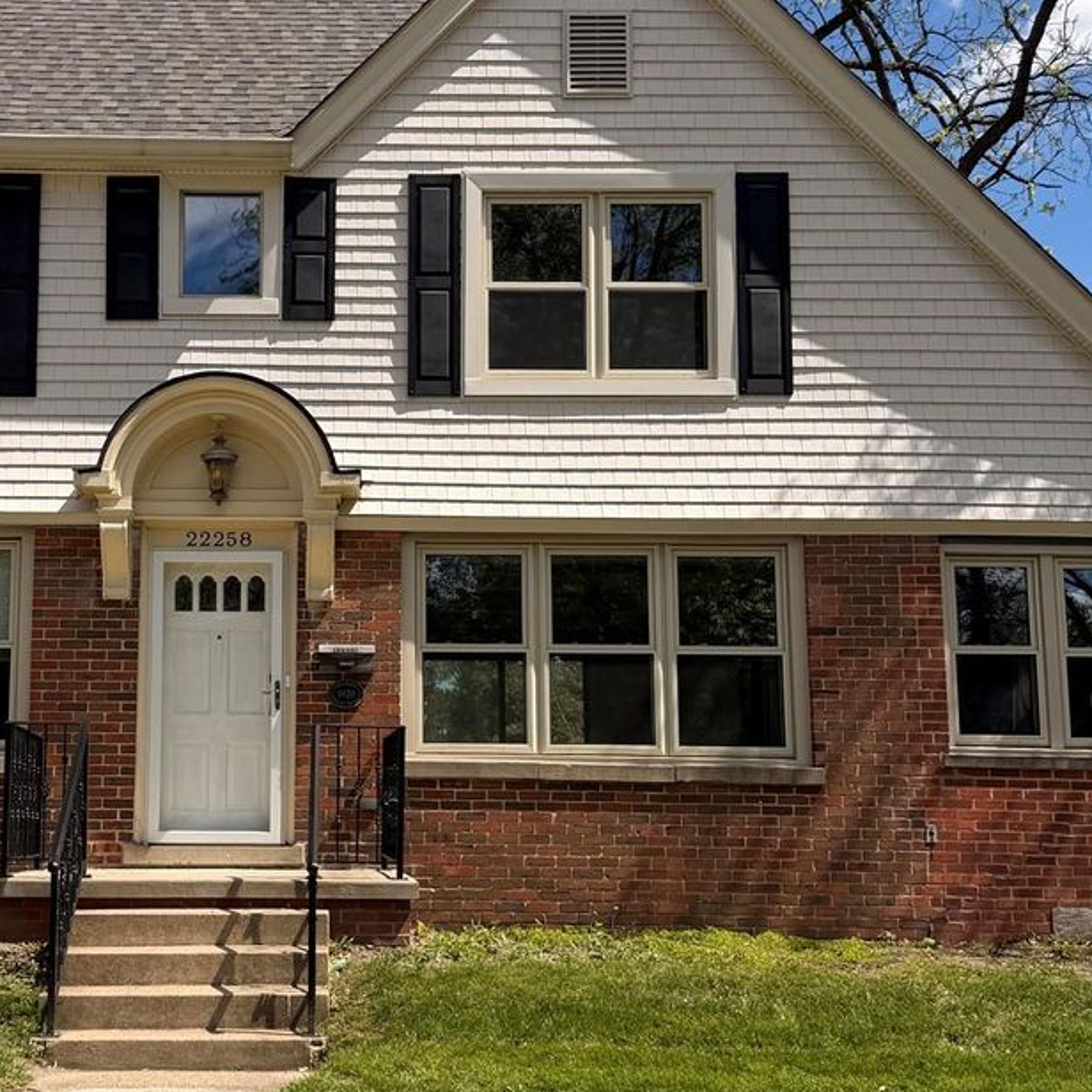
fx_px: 1677
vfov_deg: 36.0
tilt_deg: +8.0
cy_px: 586
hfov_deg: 35.5
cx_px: 308
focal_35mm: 47
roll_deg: -0.5
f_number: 1.78
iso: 80
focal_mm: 6.76
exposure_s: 1/5714
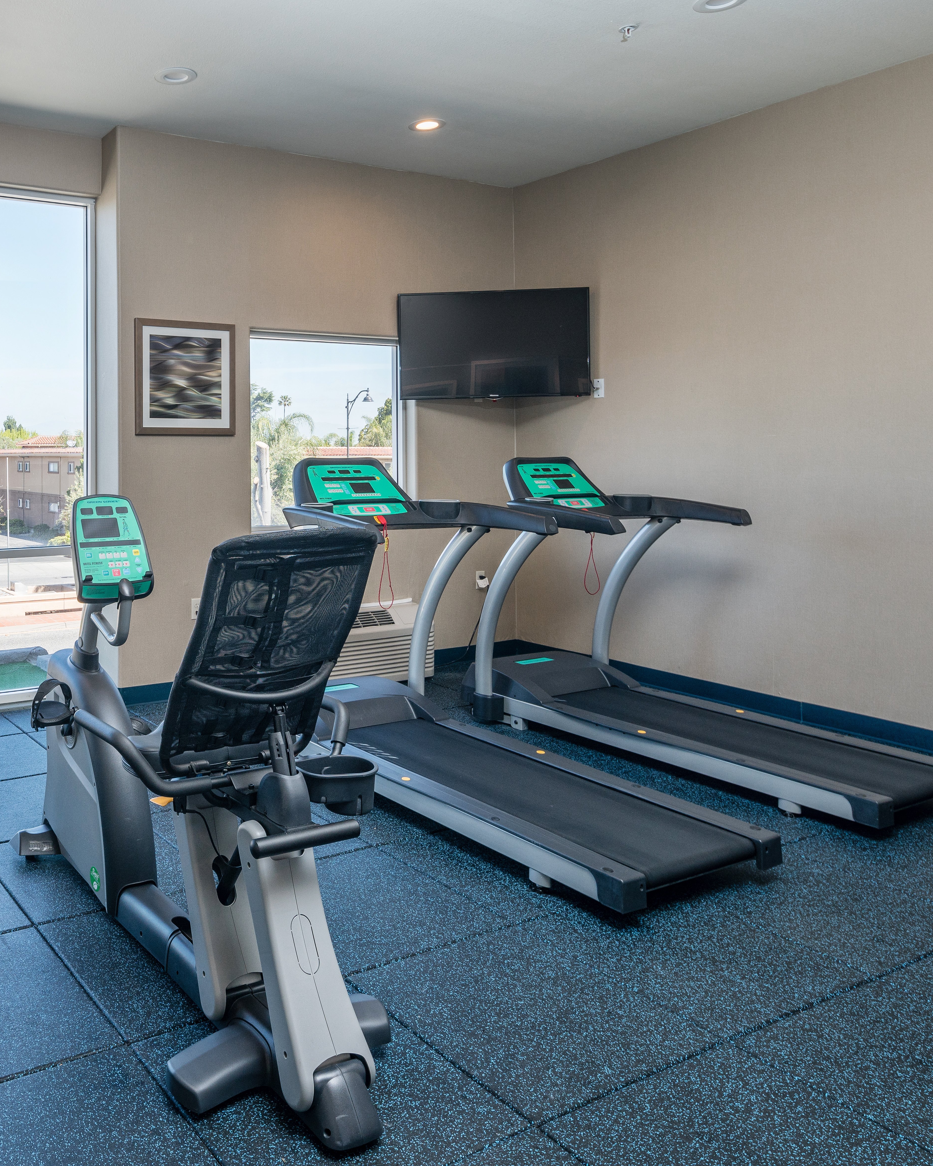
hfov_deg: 48.9
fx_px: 932
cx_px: 138
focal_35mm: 27
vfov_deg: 63.9
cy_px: 648
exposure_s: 1/30
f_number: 8
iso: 160
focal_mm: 17
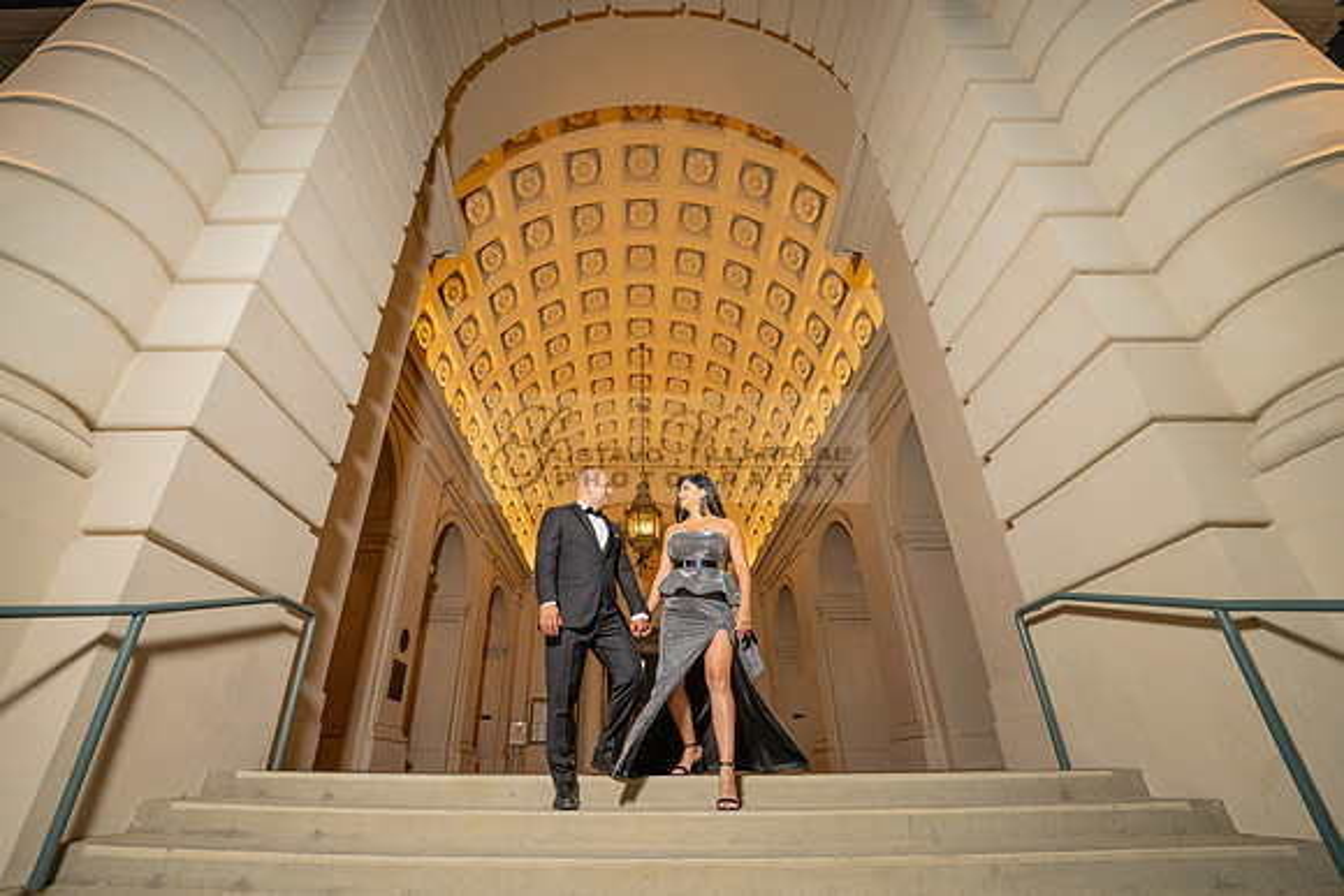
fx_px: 553
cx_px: 633
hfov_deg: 100.9
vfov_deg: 78.0
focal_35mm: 15
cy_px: 452
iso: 800
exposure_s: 1/160
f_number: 2.8
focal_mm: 14
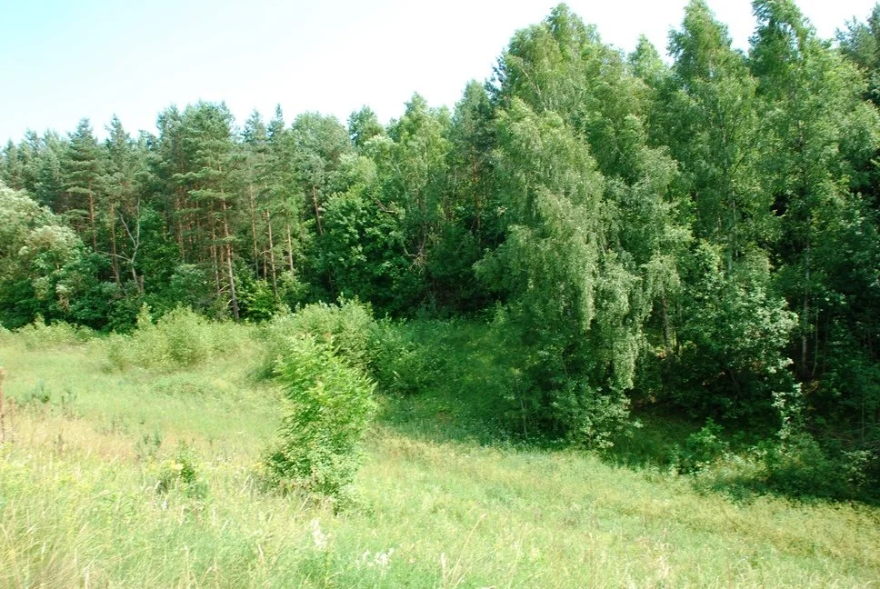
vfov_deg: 43.7
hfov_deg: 61.9
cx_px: 440
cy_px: 294
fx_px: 734
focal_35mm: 30
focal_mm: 20
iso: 200
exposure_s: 1/100
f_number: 9
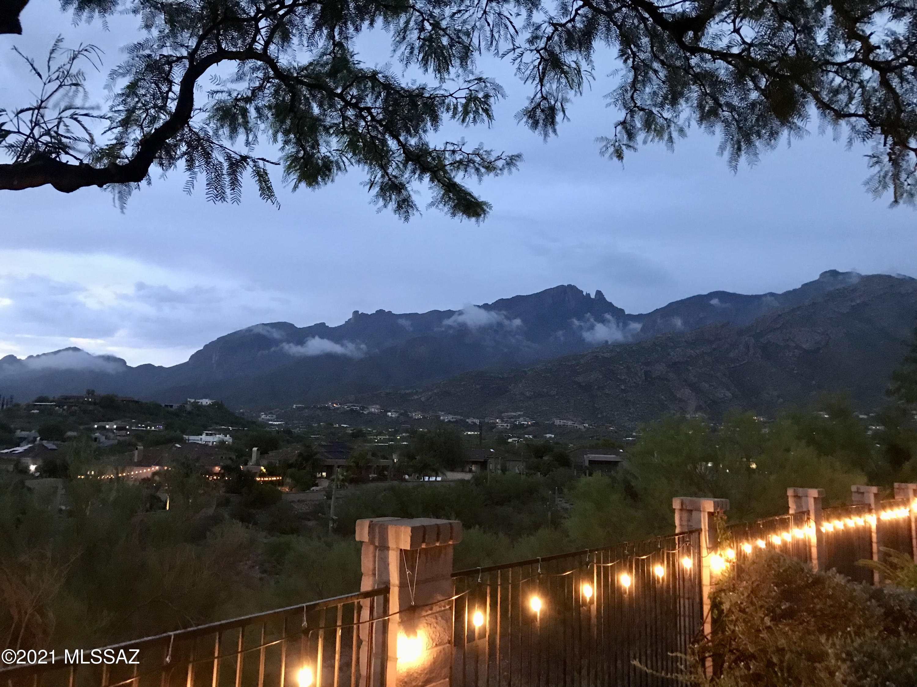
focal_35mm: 28
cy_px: 344
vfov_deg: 49.7
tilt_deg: +8.0
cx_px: 458
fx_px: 742
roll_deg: -0.8
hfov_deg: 63.4
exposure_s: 1/6
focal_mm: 3.99
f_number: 1.8
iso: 100
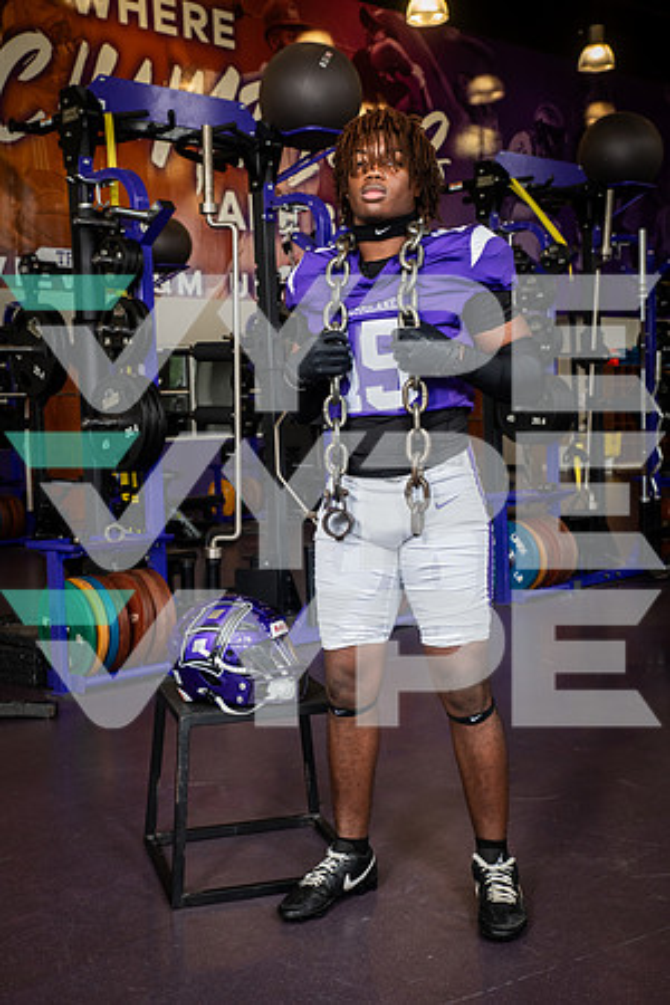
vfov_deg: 42.7
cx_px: 335
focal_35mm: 46
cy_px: 502
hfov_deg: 29.2
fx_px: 1284
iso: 800
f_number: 7.1
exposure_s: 1/250
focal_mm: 46
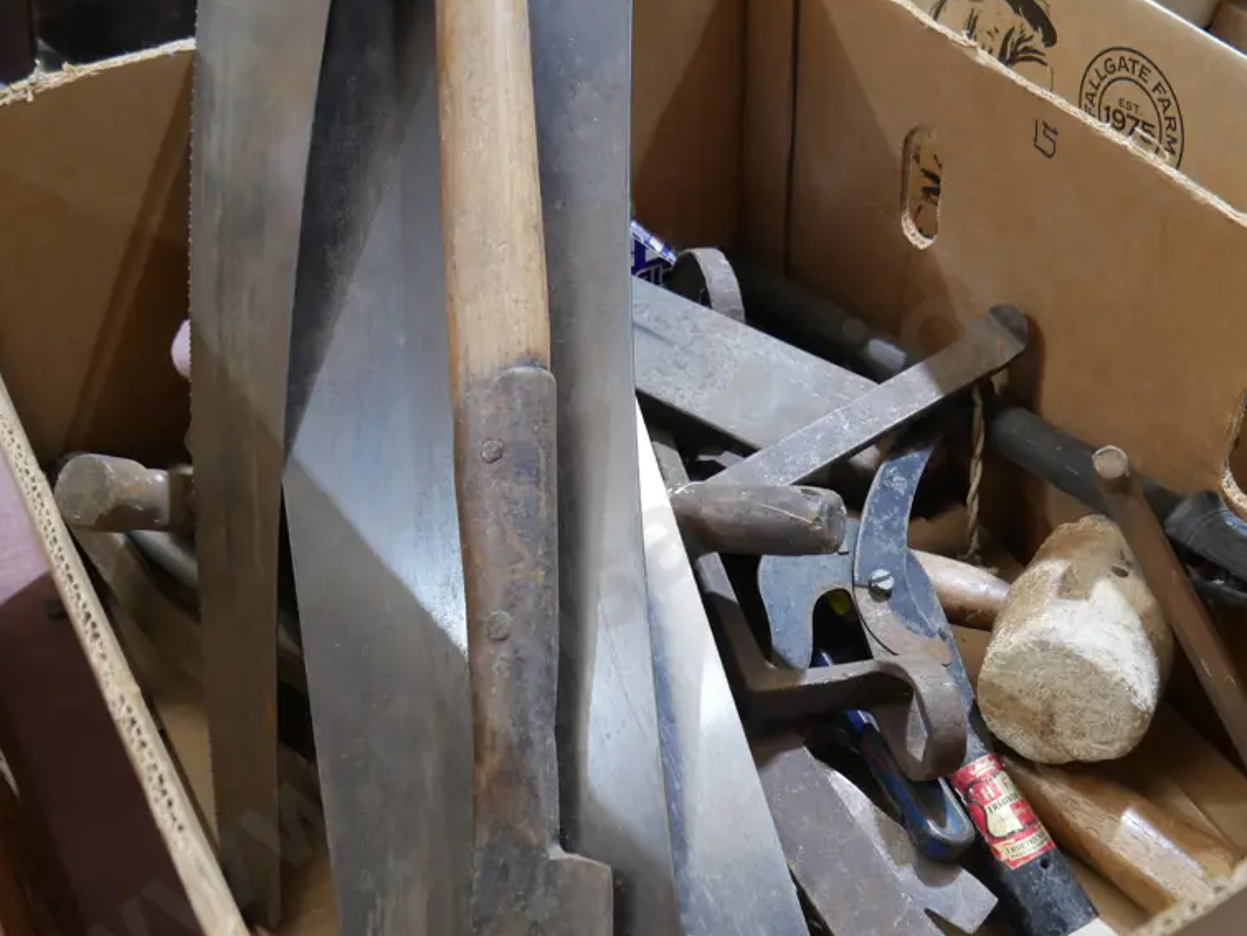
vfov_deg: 37.7
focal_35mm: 38
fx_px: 1370
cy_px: 485
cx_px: 742
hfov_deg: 48.7
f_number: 3.5
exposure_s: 1/60
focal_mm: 14
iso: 640
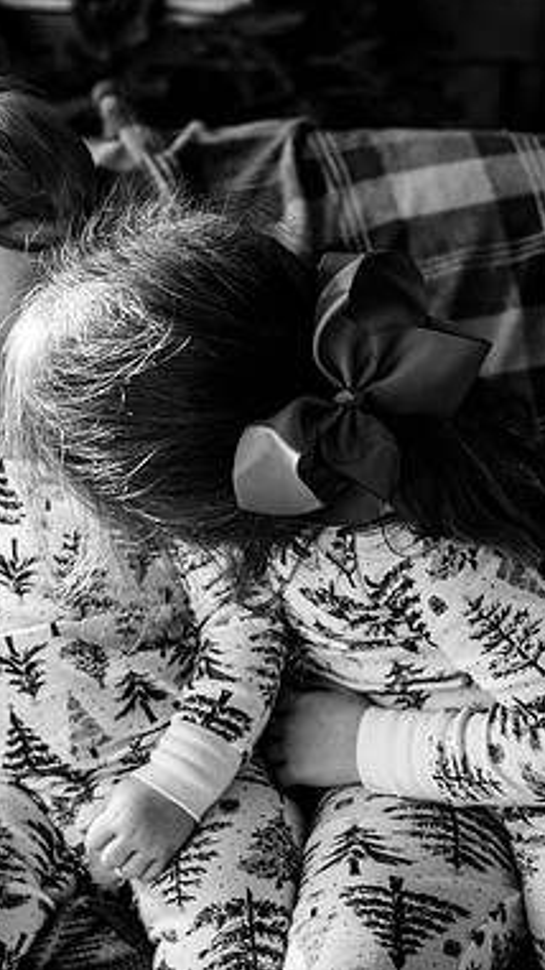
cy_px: 482
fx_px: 1517
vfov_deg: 35.5
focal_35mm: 59
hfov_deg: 20.2
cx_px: 138
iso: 400
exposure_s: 1/250
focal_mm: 37
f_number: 4
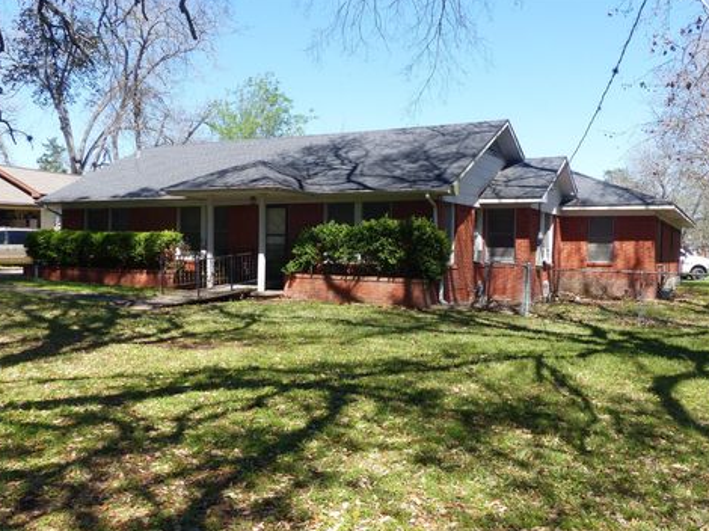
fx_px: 676
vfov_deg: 42.9
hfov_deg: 55.4
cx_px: 354
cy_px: 274
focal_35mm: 33
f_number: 4
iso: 100
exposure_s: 1/500
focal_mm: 5.6
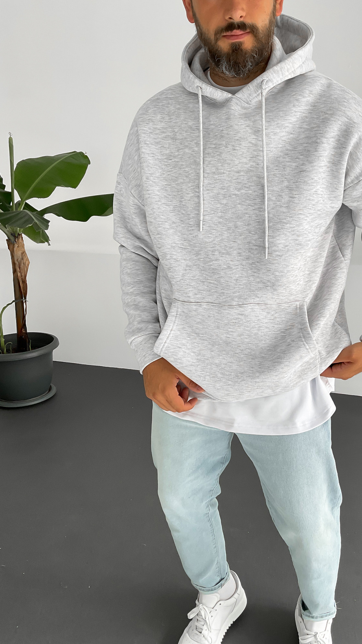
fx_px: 546
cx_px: 239
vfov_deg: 61.0
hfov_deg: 36.3
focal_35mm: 32
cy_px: 325
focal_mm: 3
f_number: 1.8
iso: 40
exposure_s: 1/120
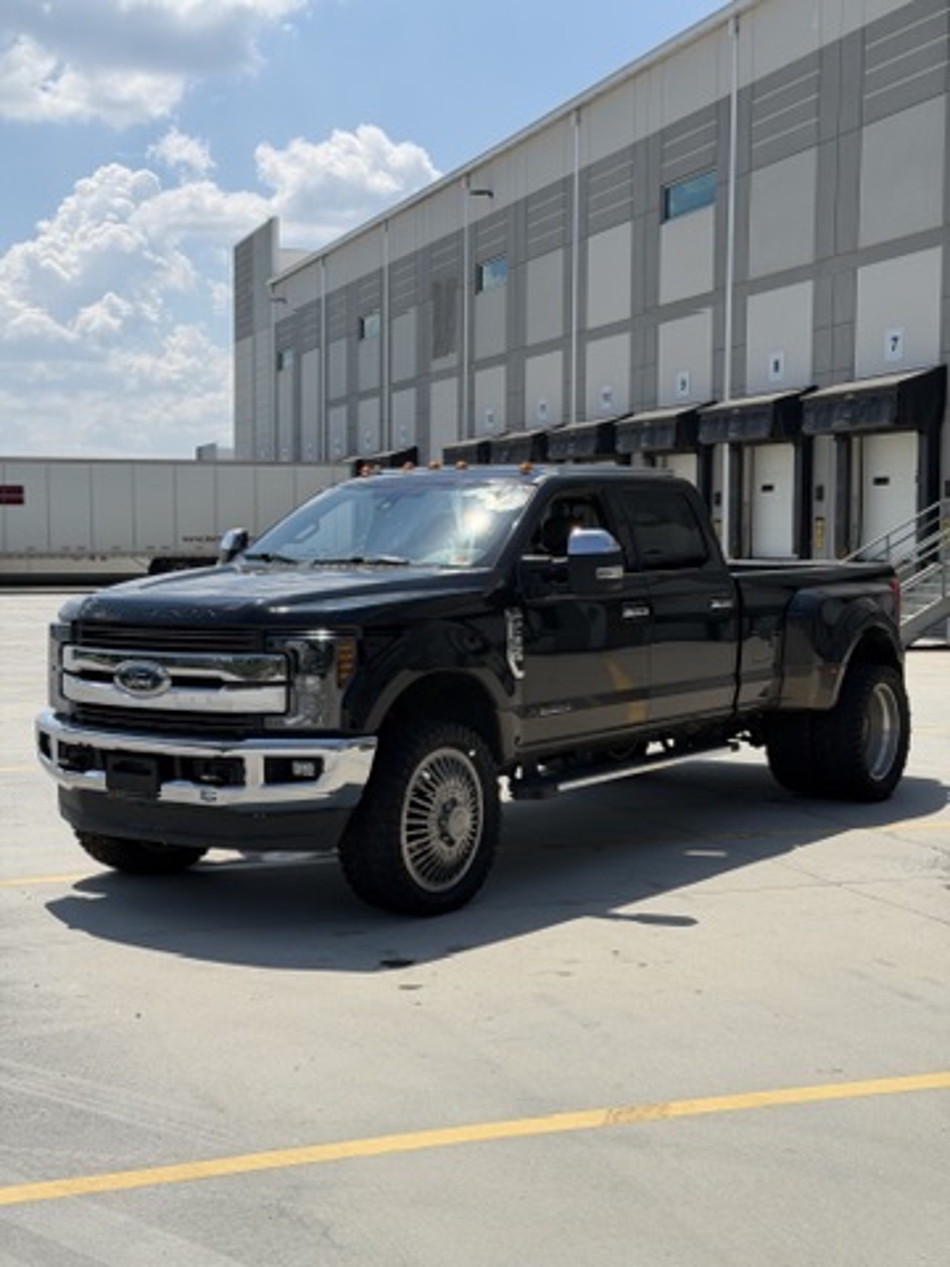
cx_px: 475
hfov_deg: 30.3
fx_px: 1756
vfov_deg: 39.7
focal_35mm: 48
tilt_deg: -3.3
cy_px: 634
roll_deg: -2.8
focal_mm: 6.76
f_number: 1.78
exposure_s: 1/7143
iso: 64
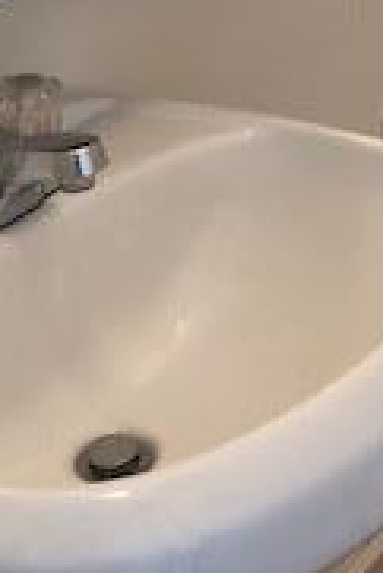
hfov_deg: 13.0
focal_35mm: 103
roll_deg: +1.5
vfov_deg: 19.1
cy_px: -28
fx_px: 1640
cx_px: 443
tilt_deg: -18.7
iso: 50
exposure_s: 1/15
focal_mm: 4
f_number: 1.8
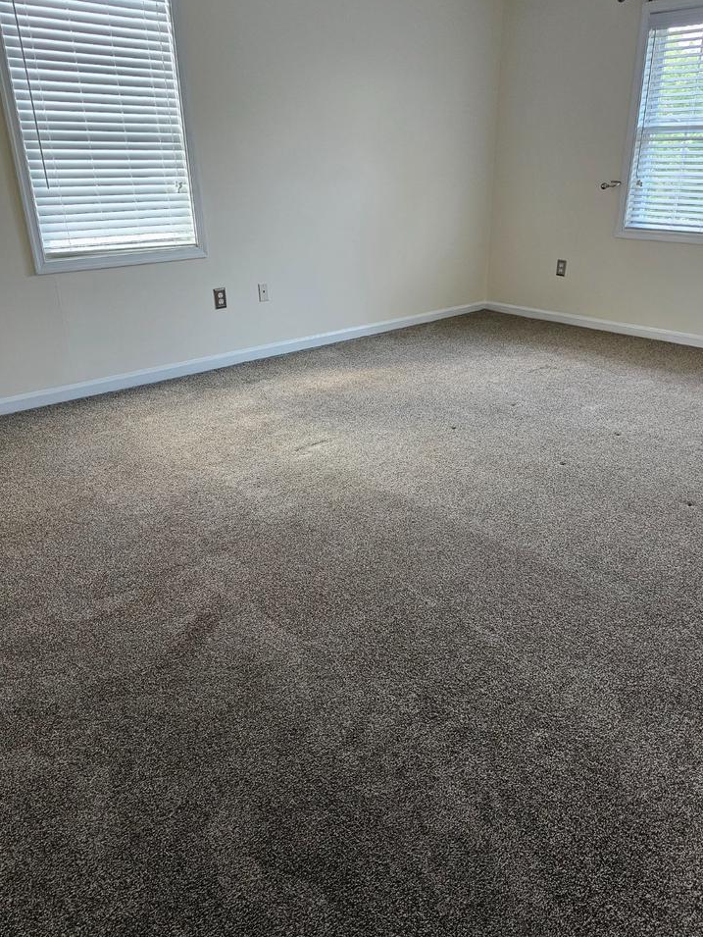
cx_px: 396
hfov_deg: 52.9
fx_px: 704
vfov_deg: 67.3
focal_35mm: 26
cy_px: 474
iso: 500
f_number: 1.7
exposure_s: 1/120
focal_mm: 6.3
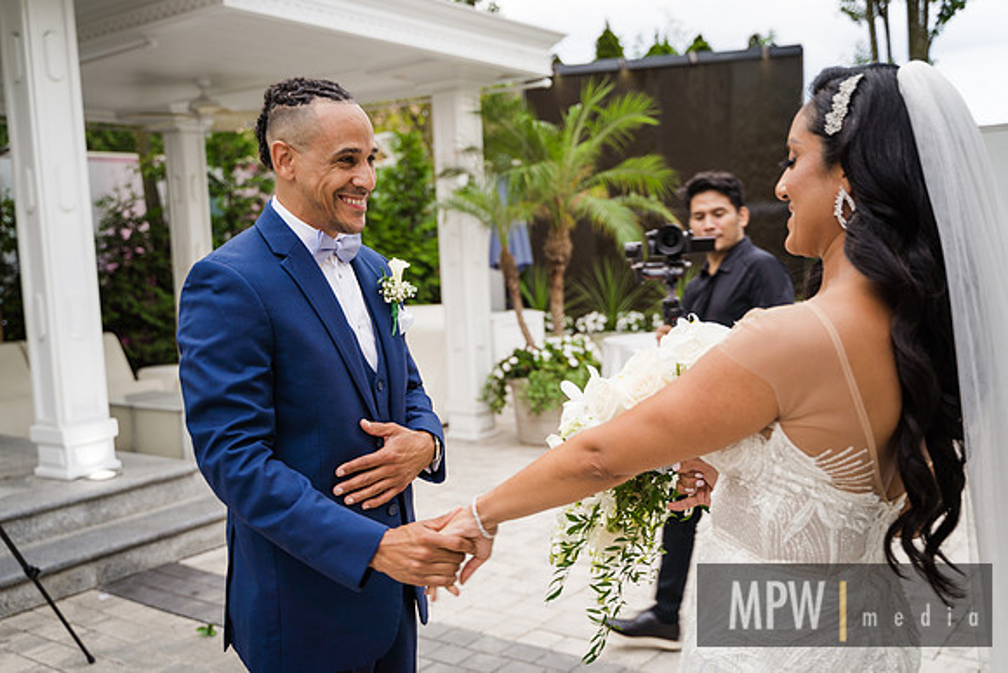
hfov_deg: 53.1
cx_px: 504
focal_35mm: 36
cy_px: 336
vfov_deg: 36.9
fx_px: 1008
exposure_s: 1/100
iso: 100
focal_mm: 36
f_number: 2.8
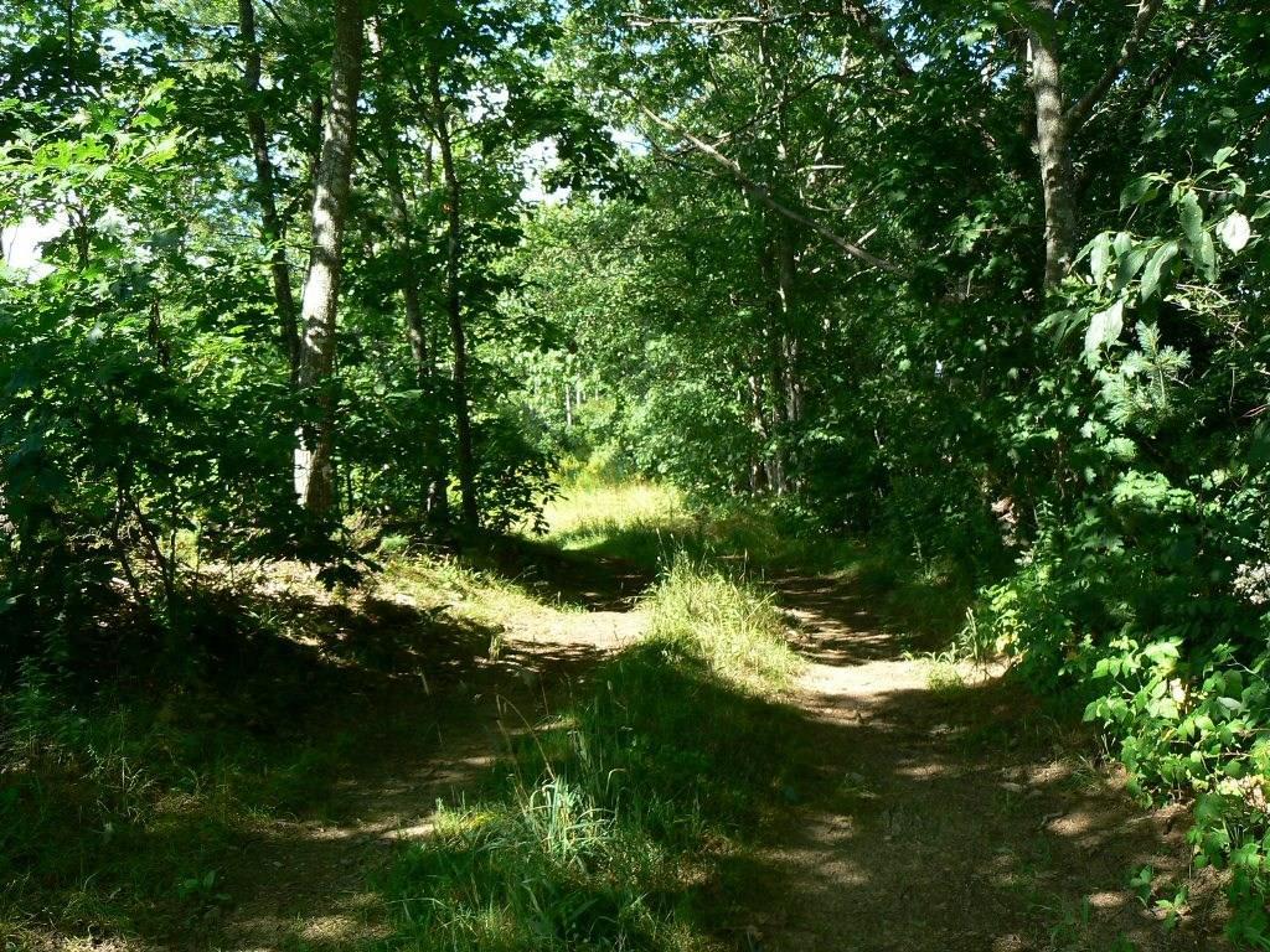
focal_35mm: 36
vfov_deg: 39.7
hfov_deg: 51.4
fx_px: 1321
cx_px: 635
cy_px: 476
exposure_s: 1/100
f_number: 5.6
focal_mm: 6
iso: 80
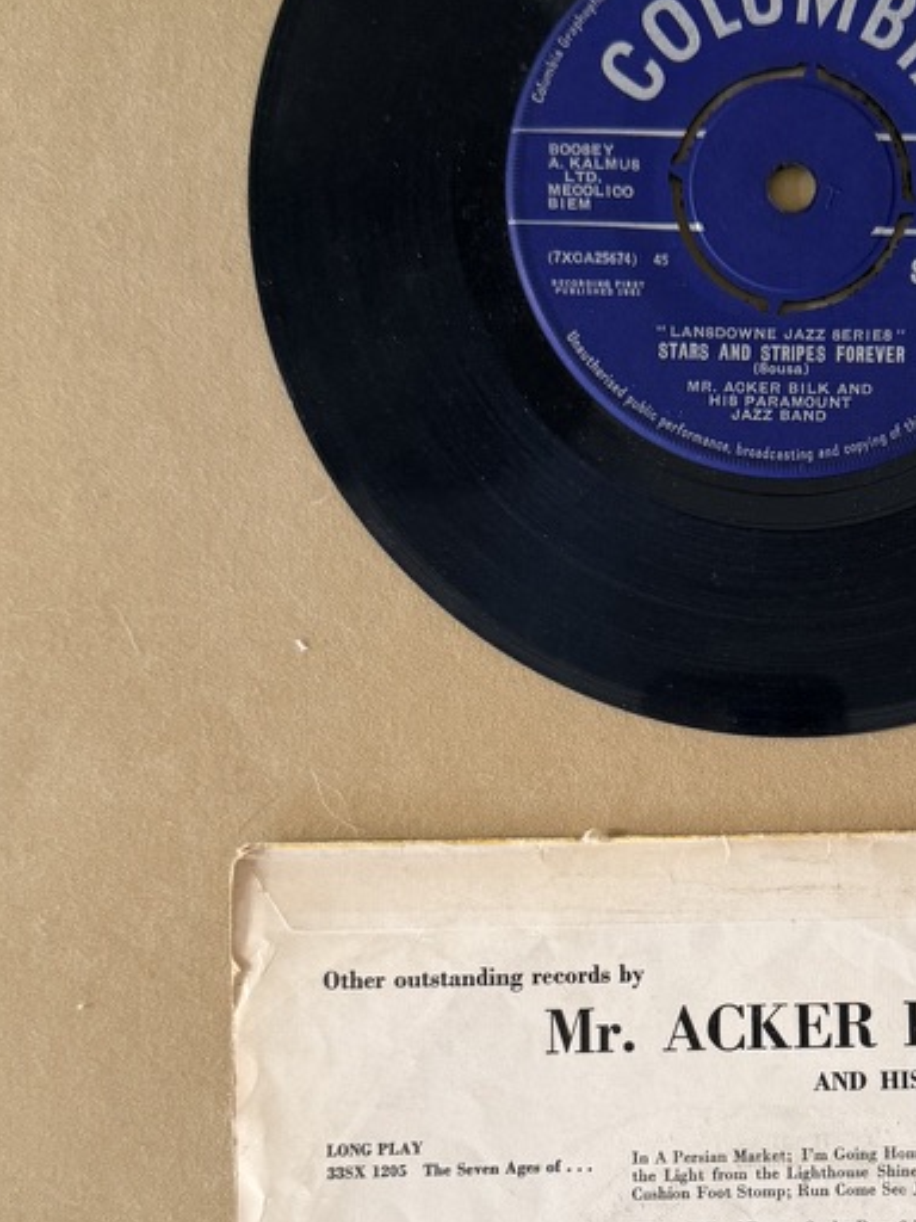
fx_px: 1694
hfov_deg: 29.3
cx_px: 787
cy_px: 807
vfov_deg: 39.2
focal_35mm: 48
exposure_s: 1/79
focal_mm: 6.76
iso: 200
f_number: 1.78
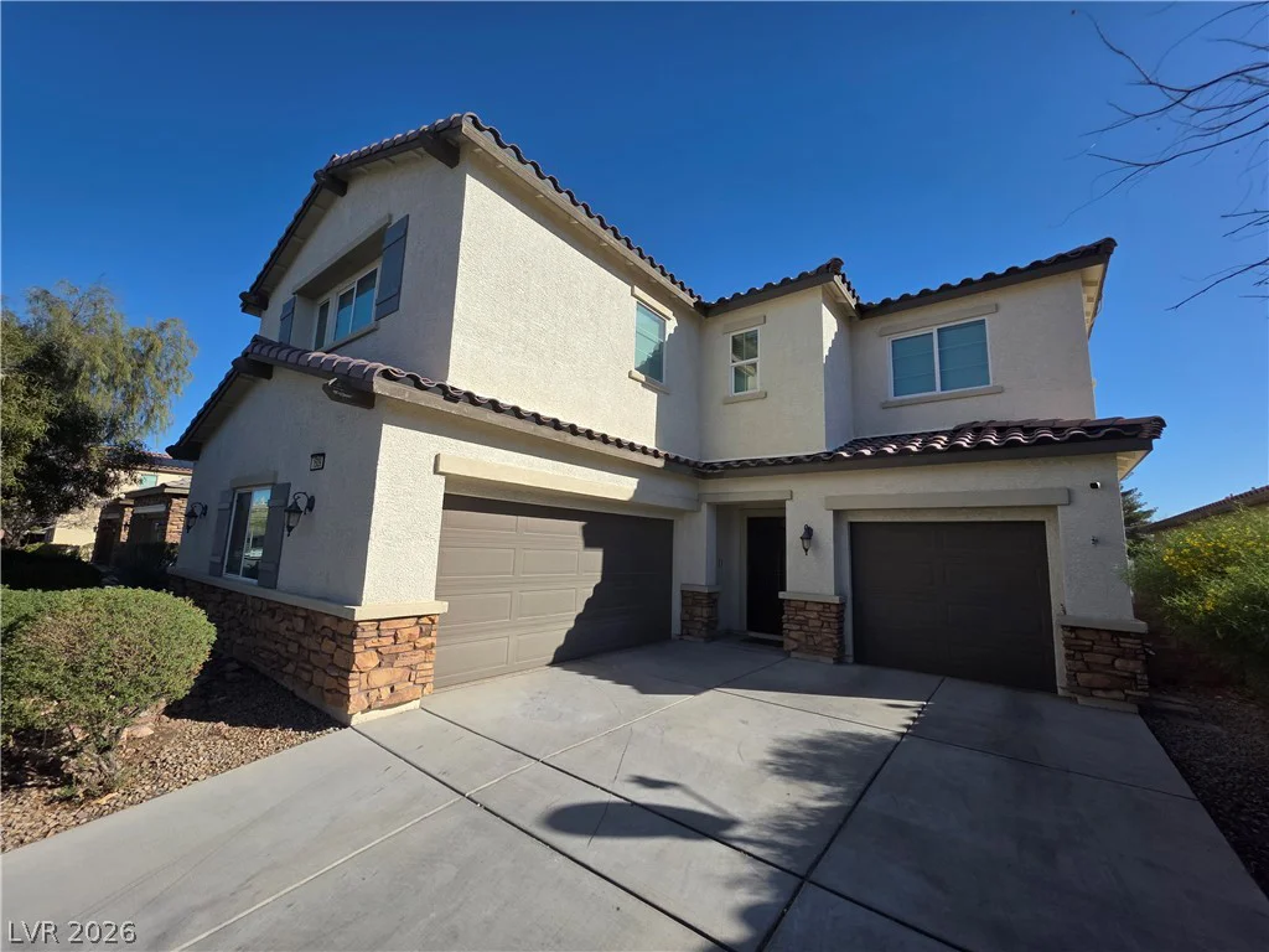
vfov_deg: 89.9
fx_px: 477
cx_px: 634
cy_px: 476
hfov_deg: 106.2
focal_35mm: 13
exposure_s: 1/2346
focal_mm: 2.2
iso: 40
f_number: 1.9
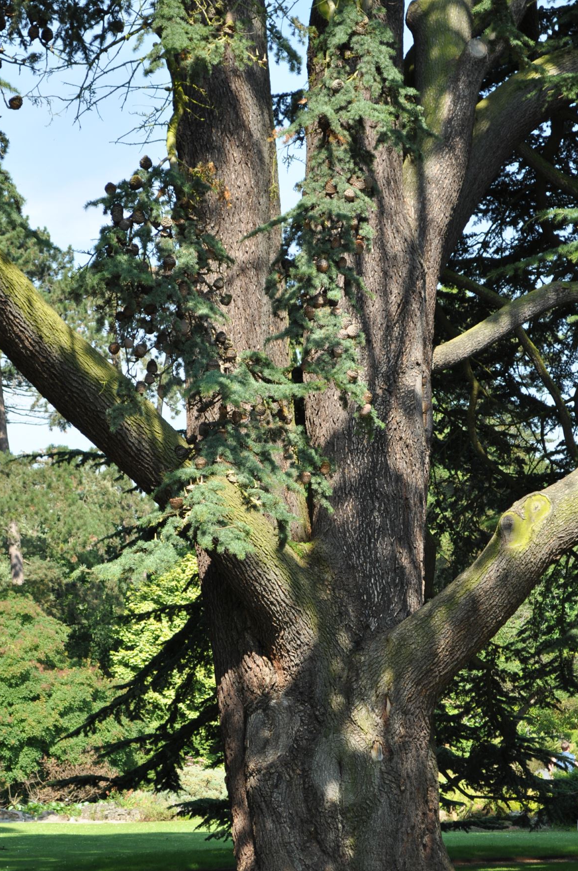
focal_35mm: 100
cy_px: 509
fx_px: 2405
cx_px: 328
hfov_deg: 13.7
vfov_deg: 20.5
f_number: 8
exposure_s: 1/200
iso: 200
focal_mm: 55
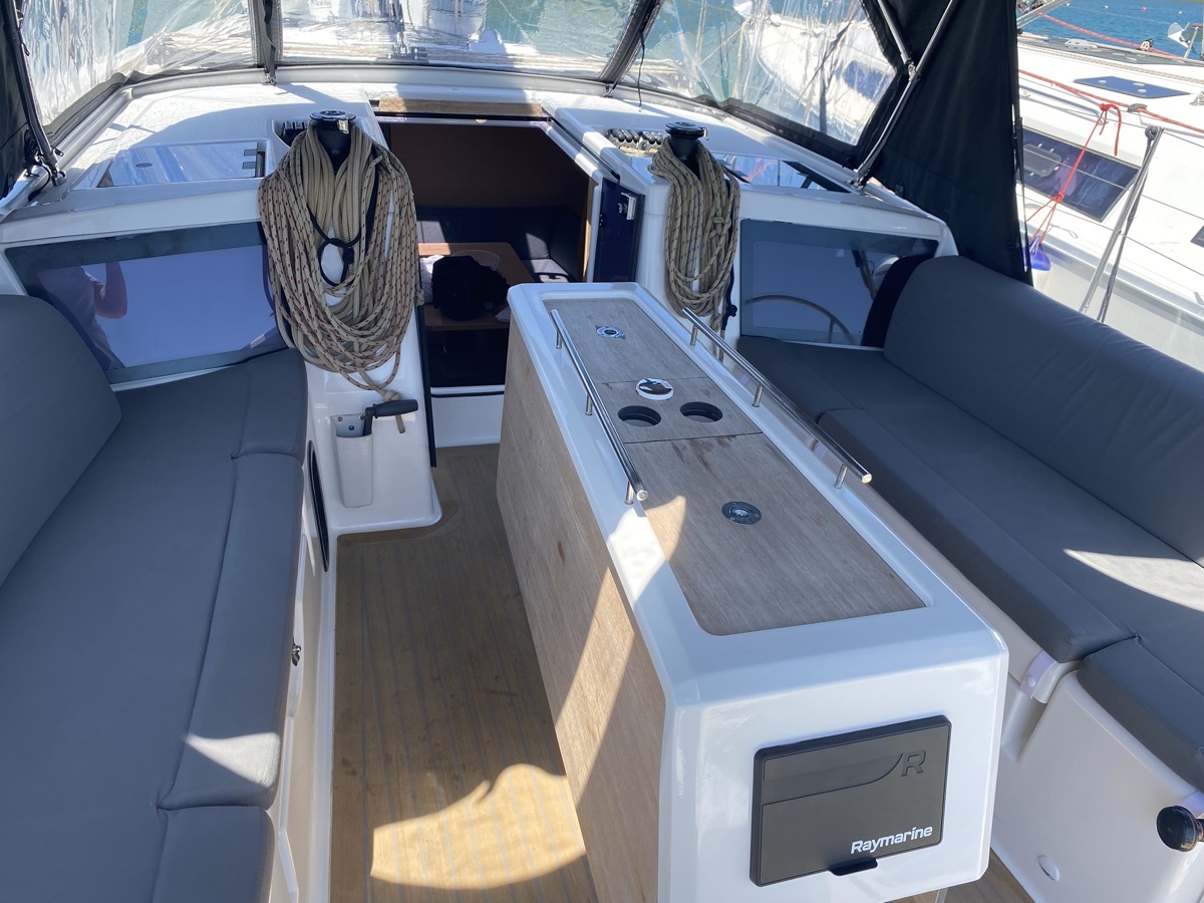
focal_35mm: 26
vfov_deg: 53.1
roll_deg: -5.0
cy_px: 452
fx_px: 904
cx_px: 602
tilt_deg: -29.5
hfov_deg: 67.3
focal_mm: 4.25
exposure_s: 1/912
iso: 32
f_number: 1.8
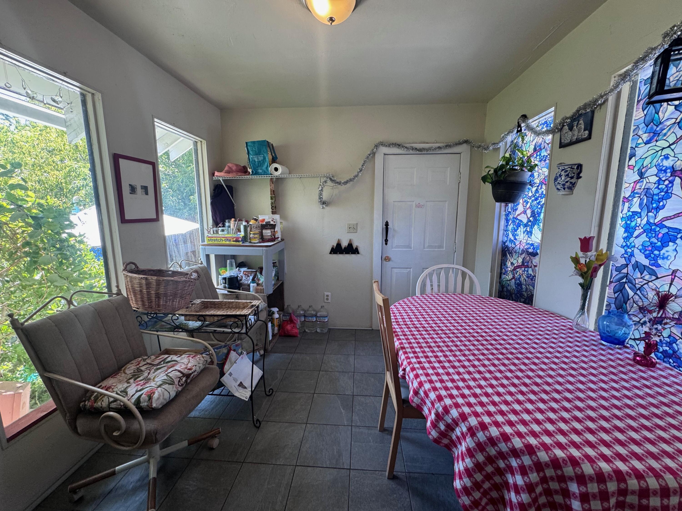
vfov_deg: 85.7
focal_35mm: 14
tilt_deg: -10.4
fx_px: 276
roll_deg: +0.5
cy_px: 256
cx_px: 341
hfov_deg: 102.1
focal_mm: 2.22
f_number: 2.2
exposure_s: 1/120
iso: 125
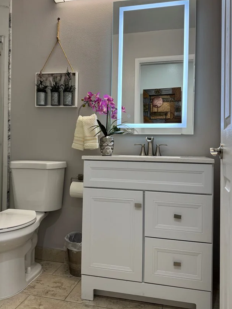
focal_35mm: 30
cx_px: 110
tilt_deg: +0.1
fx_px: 268
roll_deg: -0.5
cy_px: 144
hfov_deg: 46.8
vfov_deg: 59.9
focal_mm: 6.76
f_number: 1.78
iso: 100
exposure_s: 1/129
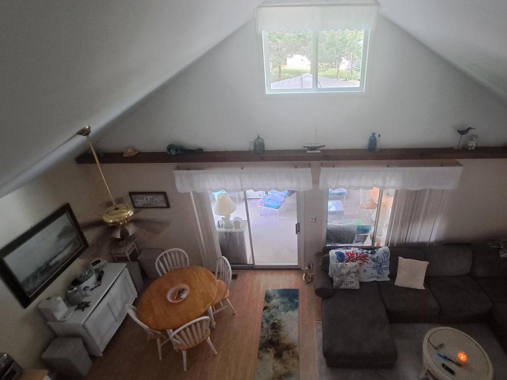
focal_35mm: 17
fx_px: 249
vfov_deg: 74.7
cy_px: 178
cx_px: 291
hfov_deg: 90.4
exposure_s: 1/25
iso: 200
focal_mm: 1.74
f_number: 2.2
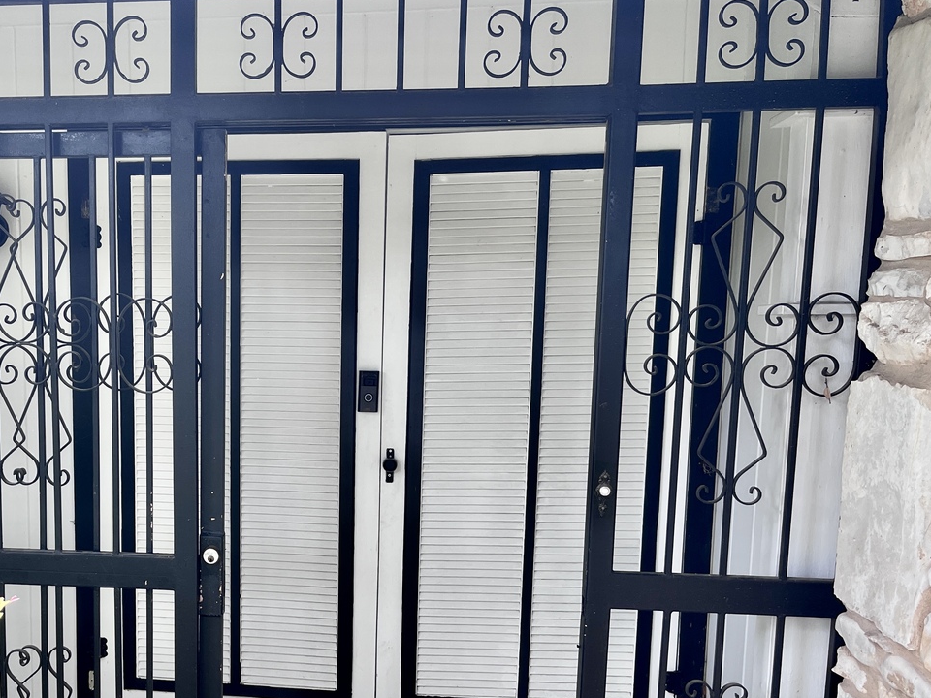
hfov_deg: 46.6
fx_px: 1049
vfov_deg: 36.5
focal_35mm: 39
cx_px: 262
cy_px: 457
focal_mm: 5.1
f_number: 1.6
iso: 50
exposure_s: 1/122
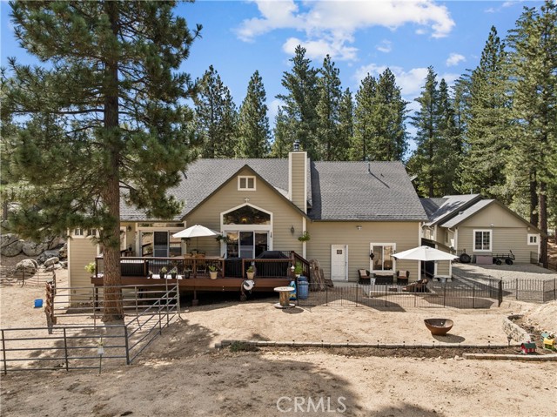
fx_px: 386
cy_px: 208
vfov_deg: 56.8
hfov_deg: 71.6
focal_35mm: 24
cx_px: 278
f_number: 2.8
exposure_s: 1/160
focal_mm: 12.3
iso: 120
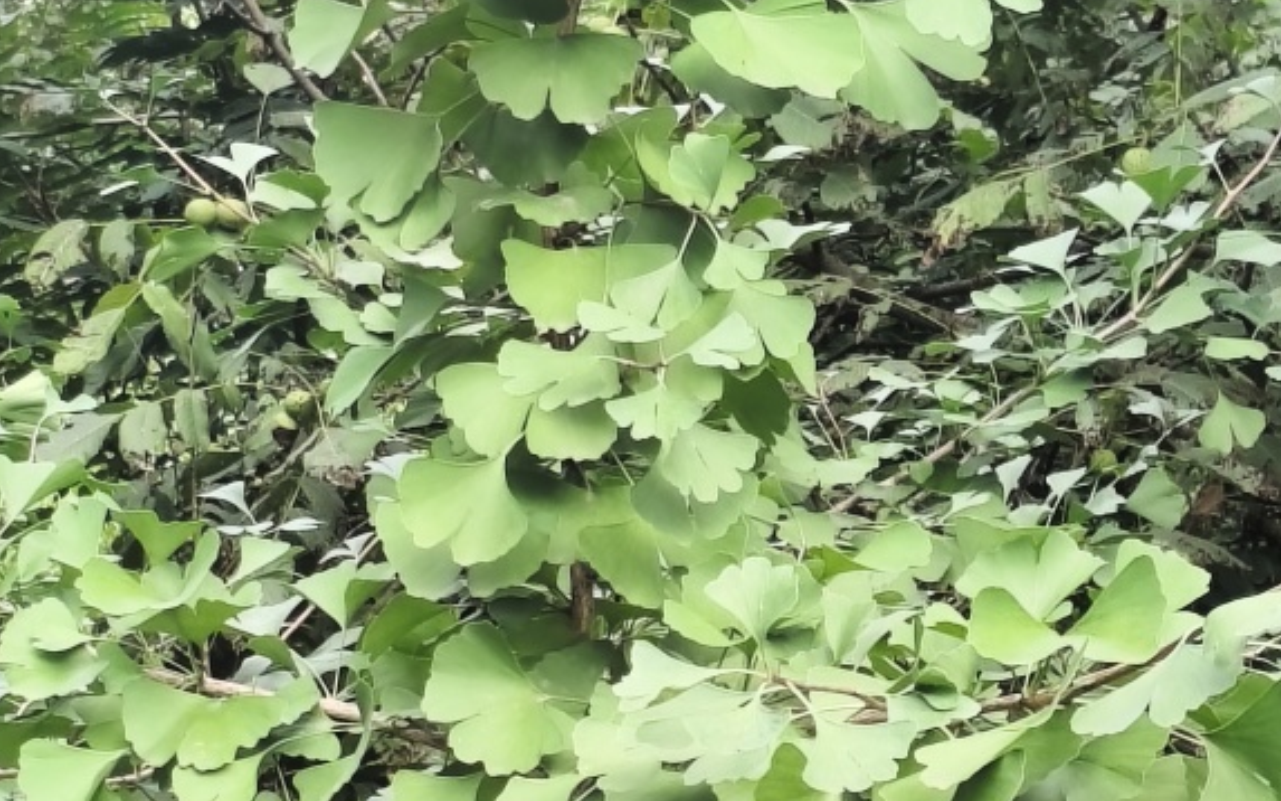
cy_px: 816
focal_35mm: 144
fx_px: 5027
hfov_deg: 14.5
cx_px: 601
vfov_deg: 9.0
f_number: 1.5
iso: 64
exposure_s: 1/100
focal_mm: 4.94
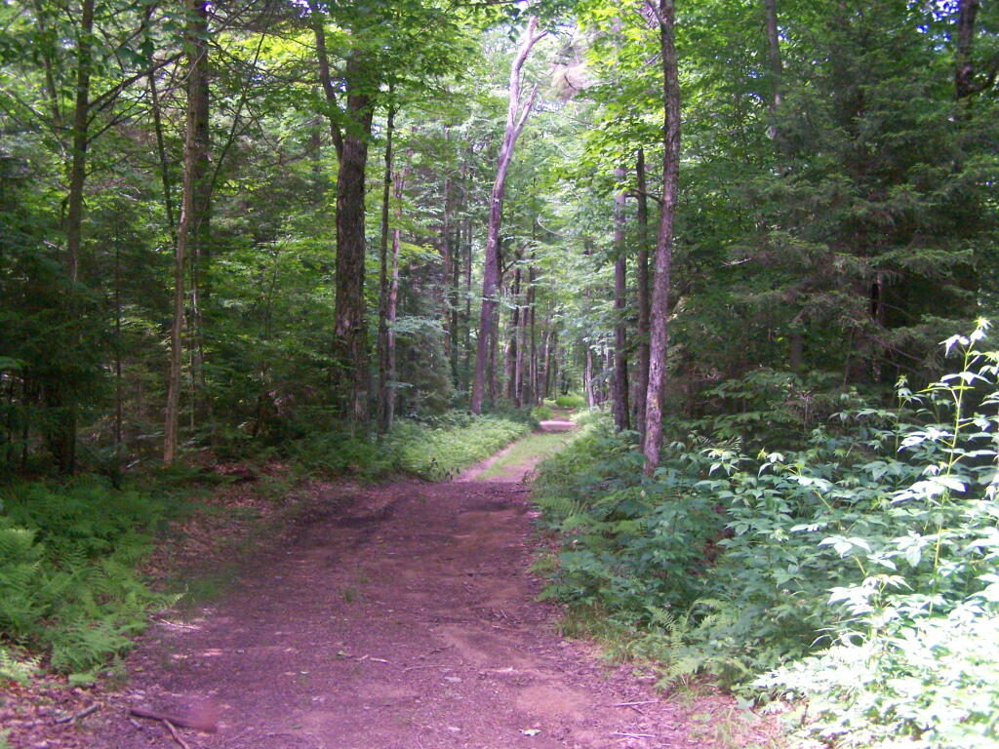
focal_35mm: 38
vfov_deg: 37.7
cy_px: 374
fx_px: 1097
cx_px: 500
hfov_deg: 49.0
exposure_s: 1/160
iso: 400
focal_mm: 6.3
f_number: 2.8
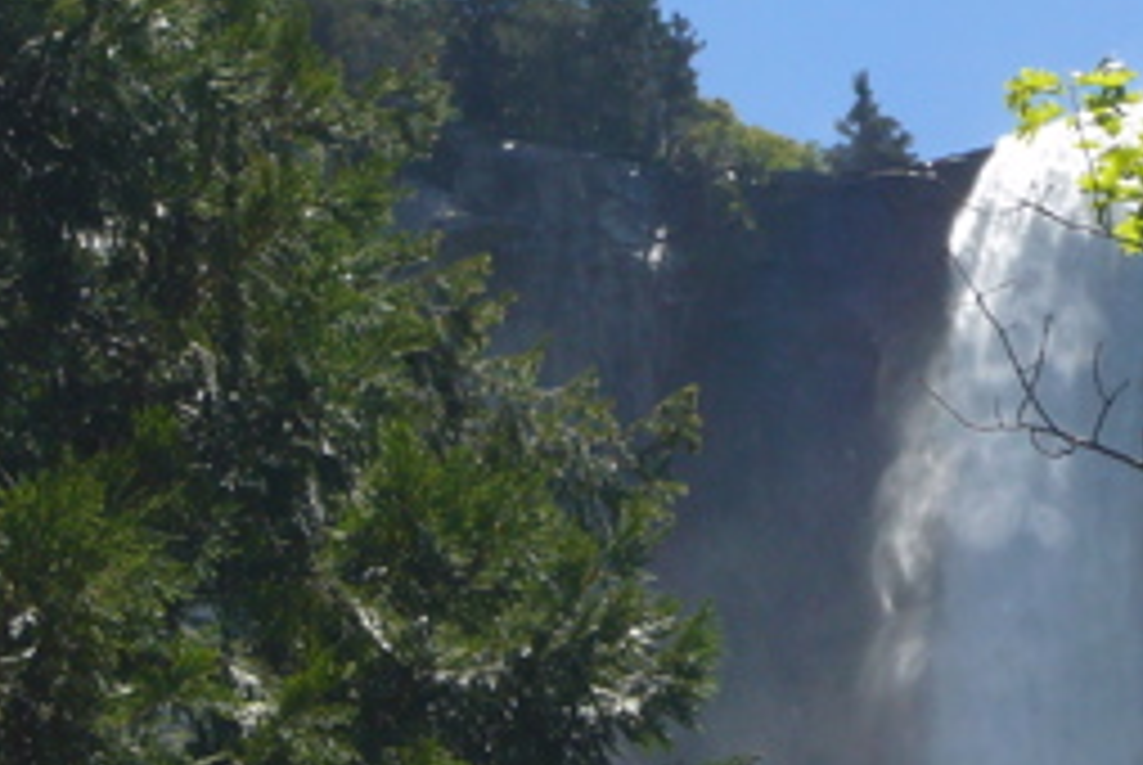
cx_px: 860
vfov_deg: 5.2
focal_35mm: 267
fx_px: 8487
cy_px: 594
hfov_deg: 7.7
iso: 80
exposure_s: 1/400
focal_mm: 16.8
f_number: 5.6
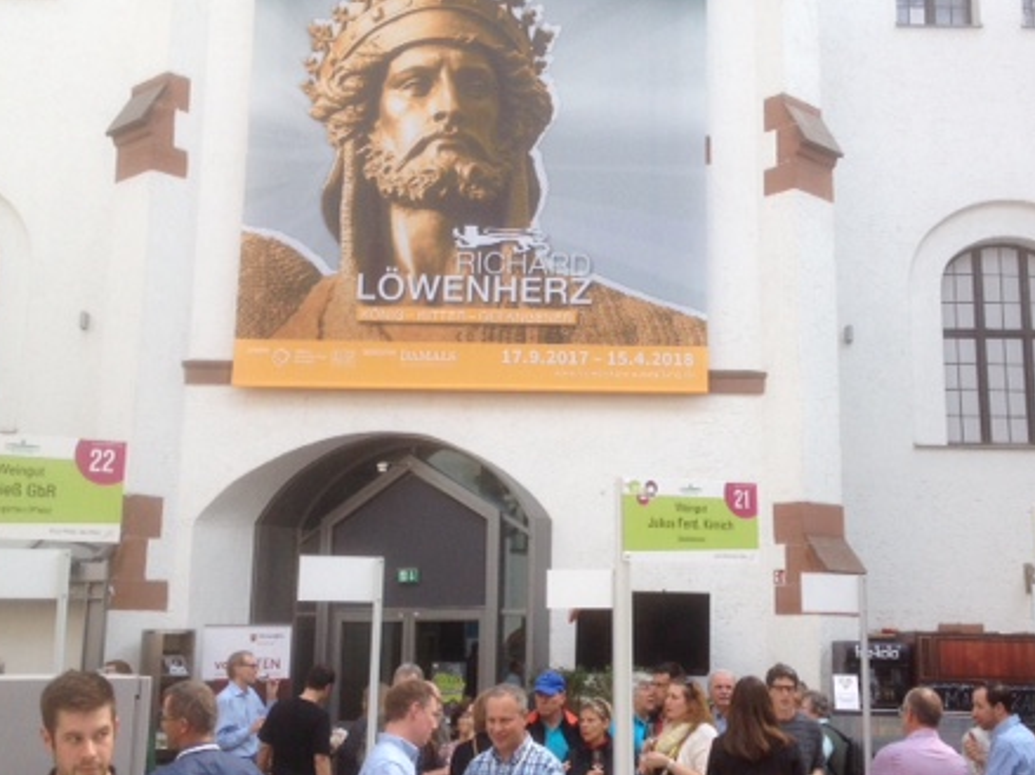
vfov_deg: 28.5
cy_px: 360
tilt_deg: +11.5
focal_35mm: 51
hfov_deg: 37.5
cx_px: 573
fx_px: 1524
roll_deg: -1.6
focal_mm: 4.28
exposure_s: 1/120
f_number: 2.4
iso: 50
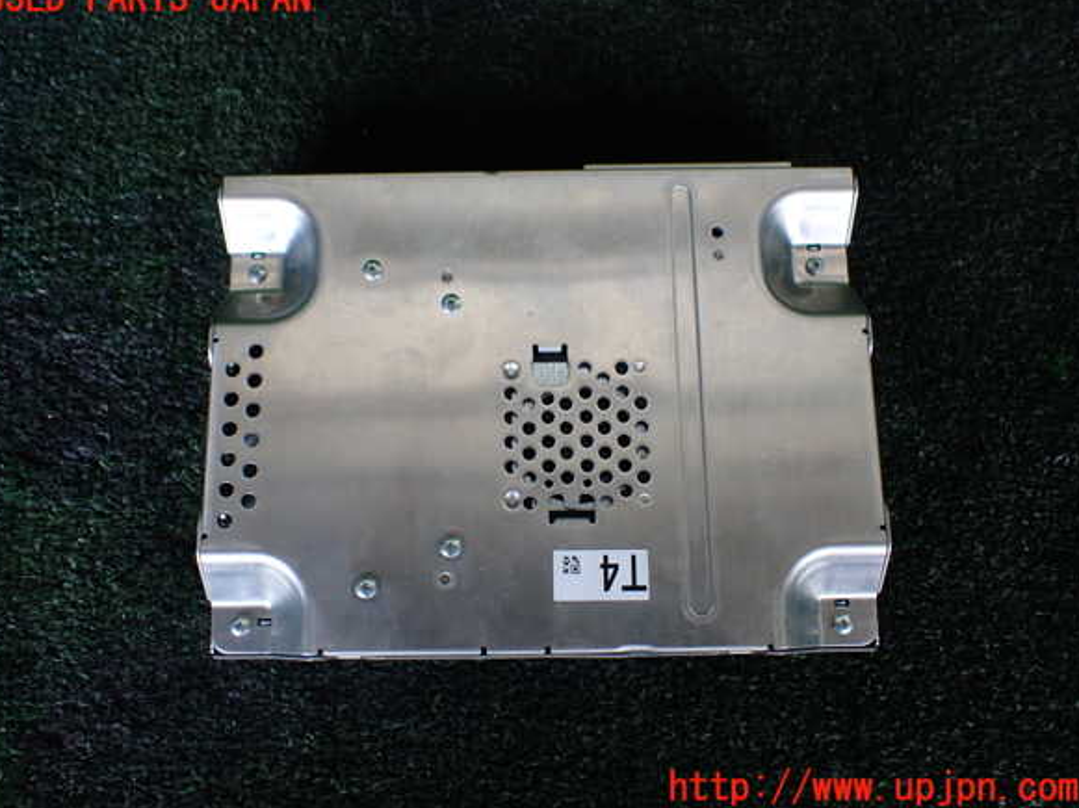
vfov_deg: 45.4
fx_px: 966
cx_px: 531
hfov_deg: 58.4
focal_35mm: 31
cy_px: 394
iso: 160
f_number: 2.3
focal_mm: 5.4
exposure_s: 1/125
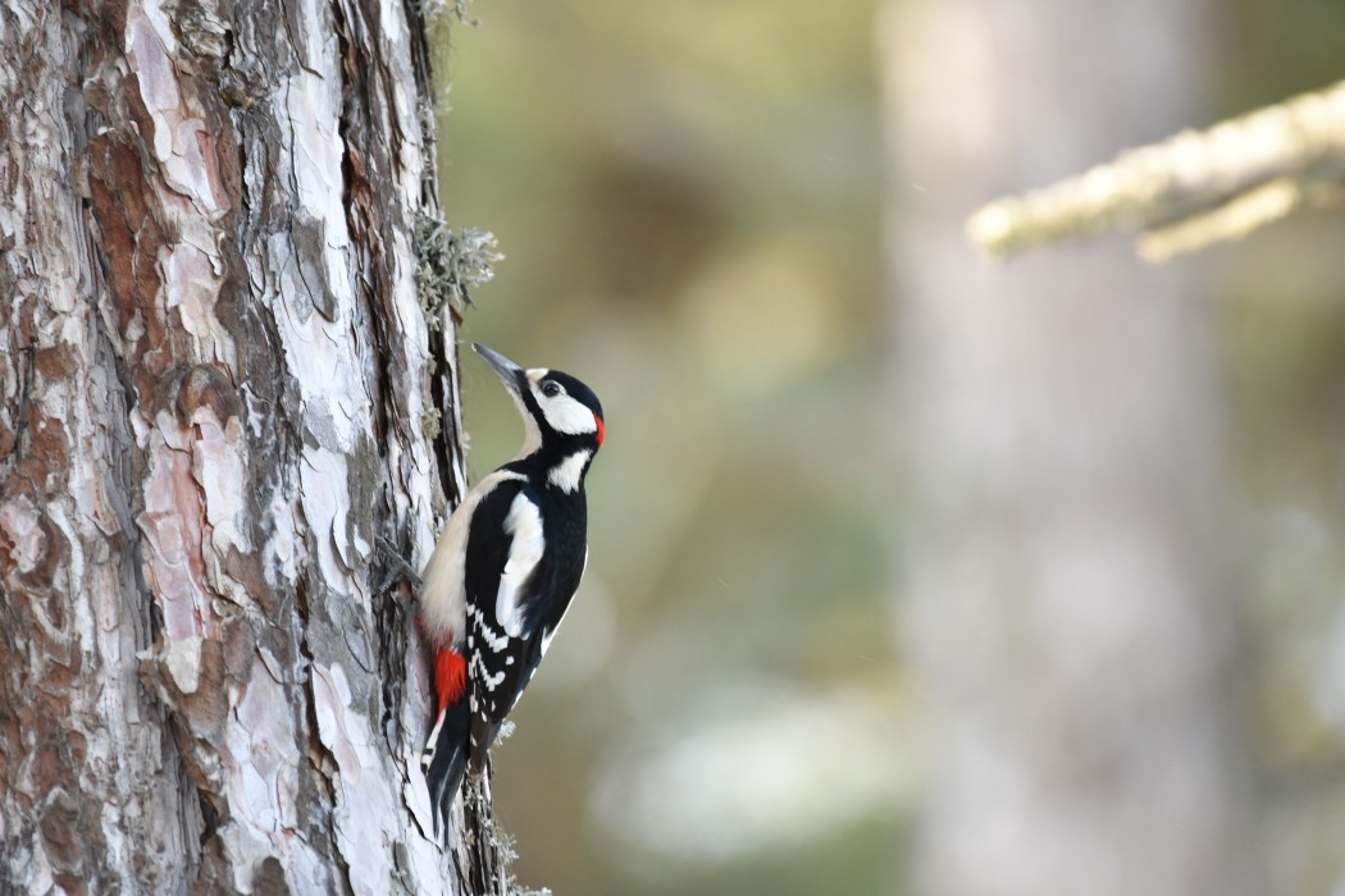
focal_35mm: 750
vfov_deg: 1.8
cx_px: 672
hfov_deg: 2.7
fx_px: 28019
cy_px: 448
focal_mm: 500
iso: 800
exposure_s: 1/160
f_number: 5.6
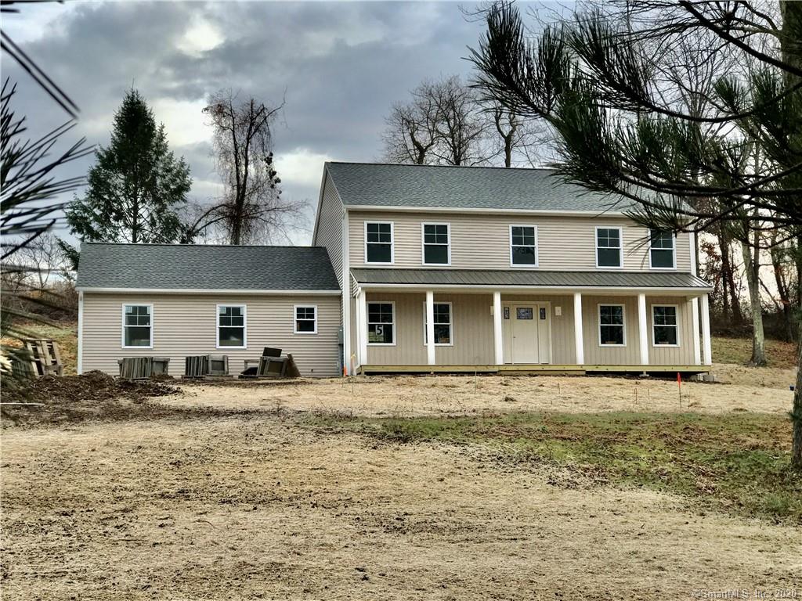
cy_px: 300
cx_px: 401
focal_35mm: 57
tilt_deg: +7.4
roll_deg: +1.0
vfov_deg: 25.7
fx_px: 1321
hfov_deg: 33.8
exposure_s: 1/323
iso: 20
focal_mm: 6.6
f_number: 2.8
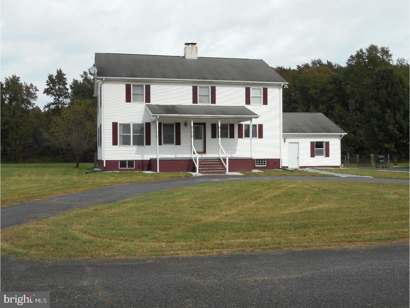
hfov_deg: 42.9
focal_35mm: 44
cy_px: 154
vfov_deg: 32.9
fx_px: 521
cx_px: 205
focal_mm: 7.9
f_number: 4.7
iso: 80
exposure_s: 1/400
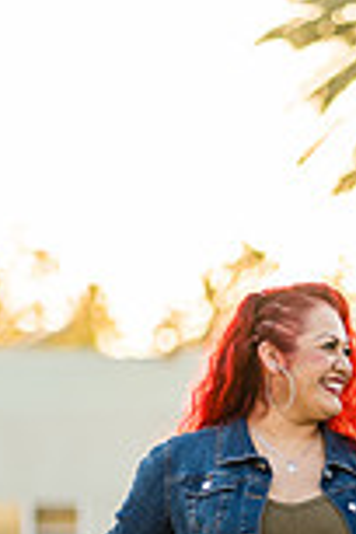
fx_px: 3708
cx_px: 387
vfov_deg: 8.2
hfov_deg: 5.5
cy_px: 579
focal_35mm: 250
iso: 100
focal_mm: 85
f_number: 1.8
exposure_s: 1/800
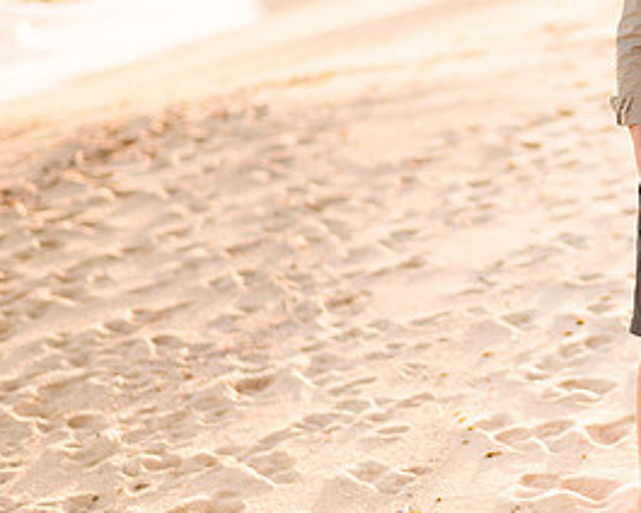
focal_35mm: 119
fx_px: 2258
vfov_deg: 12.9
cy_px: 178
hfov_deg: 15.8
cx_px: 670
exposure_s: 1/3200
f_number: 1.6
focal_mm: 58
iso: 100
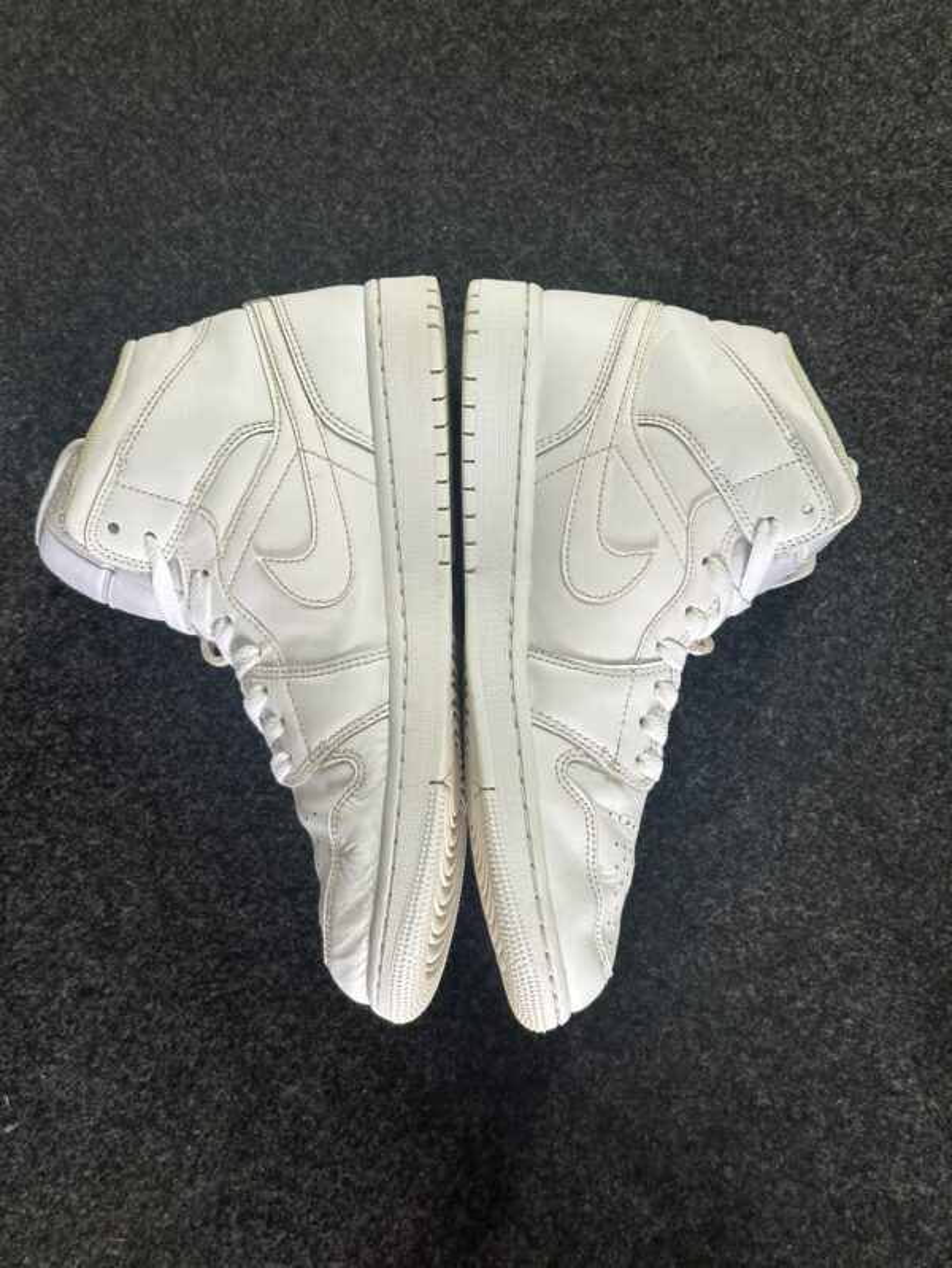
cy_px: 634
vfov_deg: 39.6
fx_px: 1759
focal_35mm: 48
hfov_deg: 30.3
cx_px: 476
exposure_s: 1/50
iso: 125
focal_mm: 6.86
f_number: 1.78
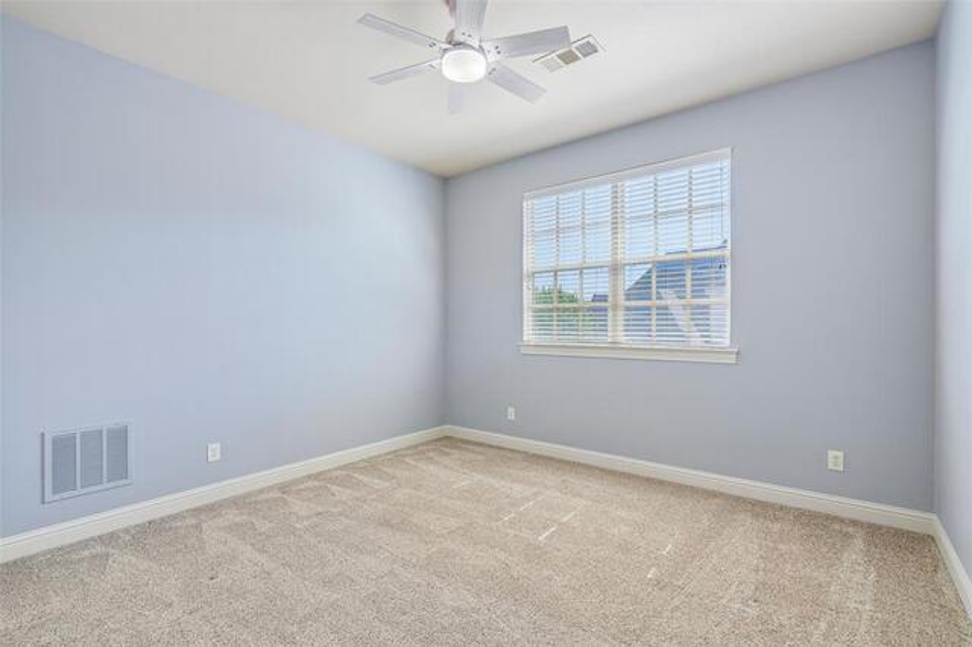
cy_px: 324
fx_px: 432
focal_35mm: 16
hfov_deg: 96.8
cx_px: 486
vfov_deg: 73.7
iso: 200
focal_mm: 16
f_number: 8
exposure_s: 1/30
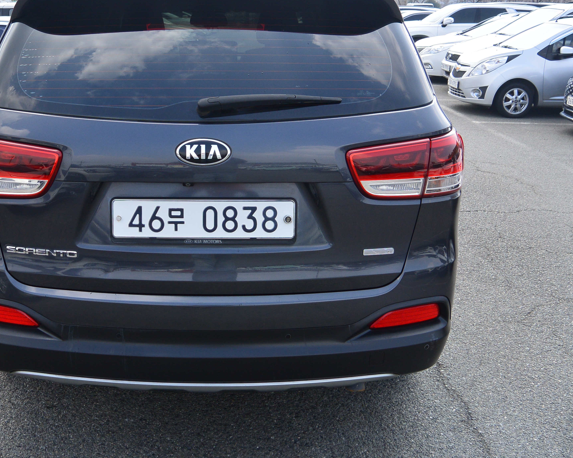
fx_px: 627
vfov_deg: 40.1
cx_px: 209
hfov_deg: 48.5
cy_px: 202
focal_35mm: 37
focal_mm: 11
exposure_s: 1/400
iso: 100
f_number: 4.5
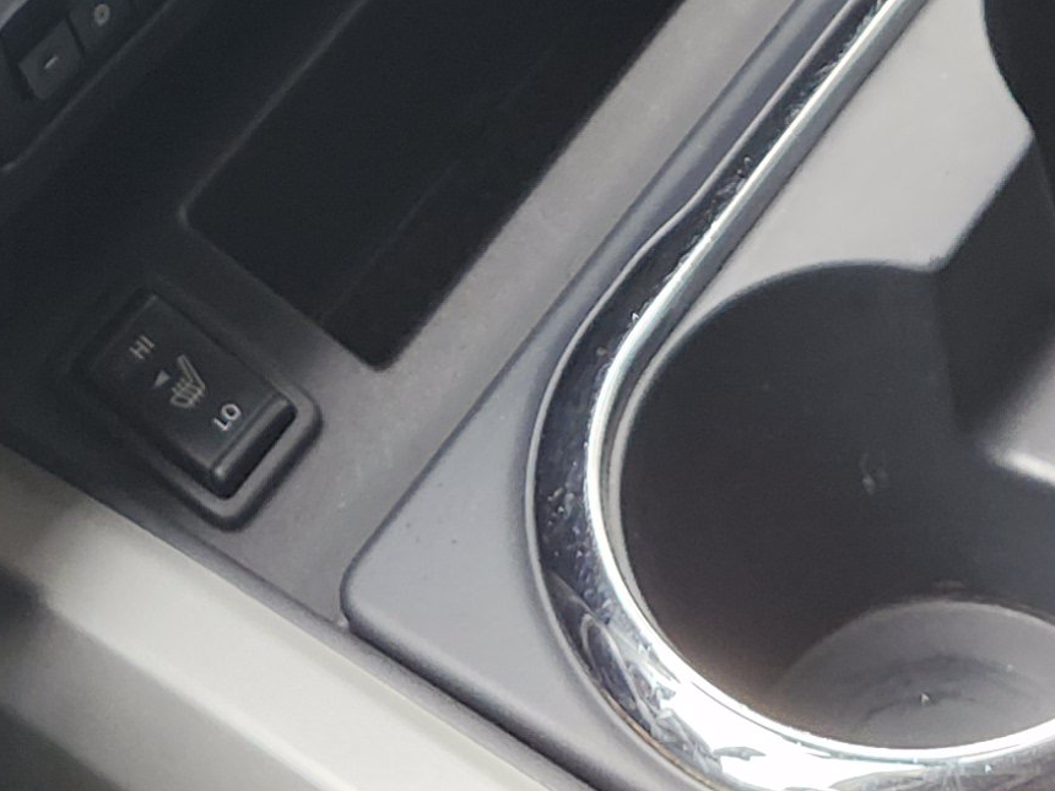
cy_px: -987
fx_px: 3261
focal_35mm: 107
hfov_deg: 18.2
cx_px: 204
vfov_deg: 11.8
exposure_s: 1/120
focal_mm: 5.54
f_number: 1.8
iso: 200
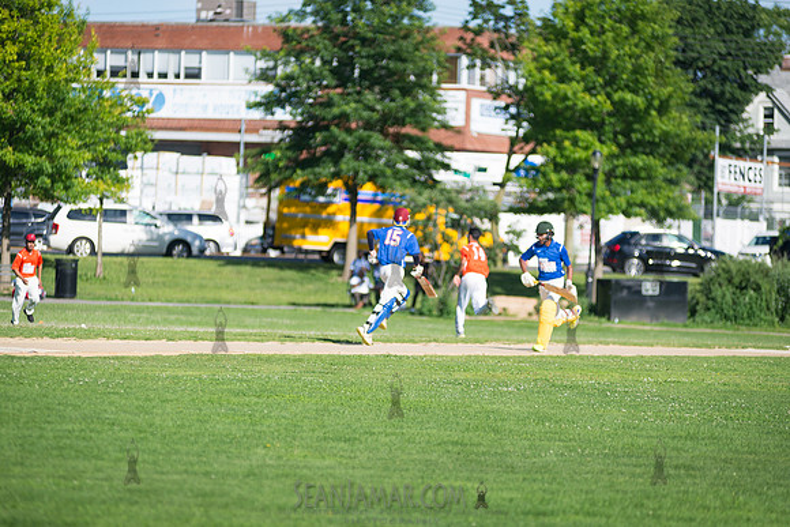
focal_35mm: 200
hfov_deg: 10.3
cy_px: 264
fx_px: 4390
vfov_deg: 6.9
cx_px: 395
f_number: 2.8
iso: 200
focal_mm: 200
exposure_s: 1/2500
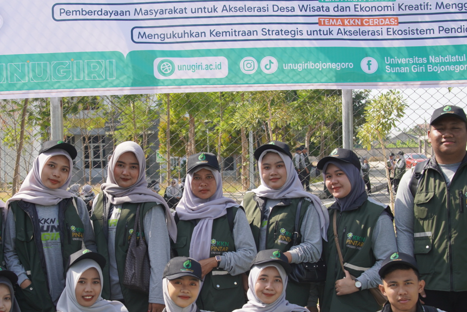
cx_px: 166
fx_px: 996
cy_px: 201
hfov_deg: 26.3
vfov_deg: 17.8
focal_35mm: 77
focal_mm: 35
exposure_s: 1/320
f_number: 4.5
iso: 100
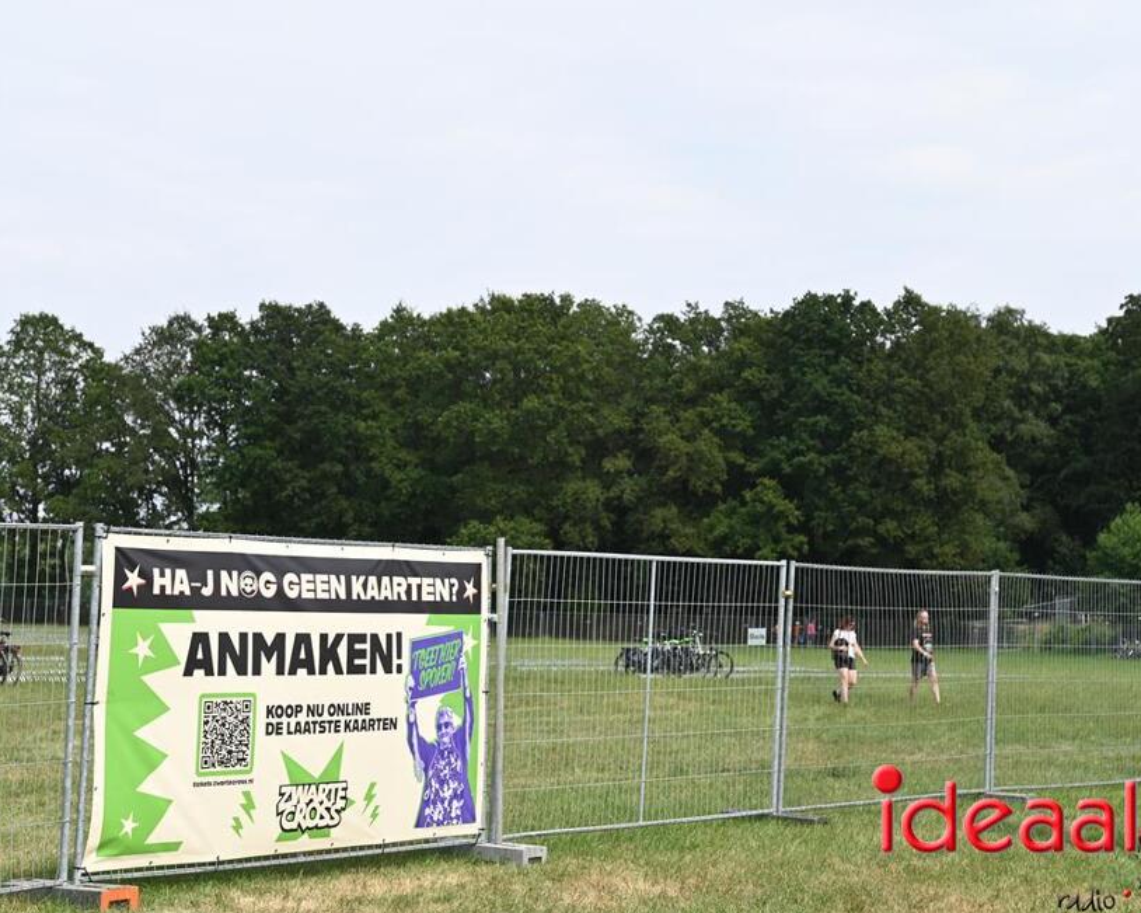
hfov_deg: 23.8
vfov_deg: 19.2
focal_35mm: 80
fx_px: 2701
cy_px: 459
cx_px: 513
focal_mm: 70
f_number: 6.3
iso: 100
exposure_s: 1/320
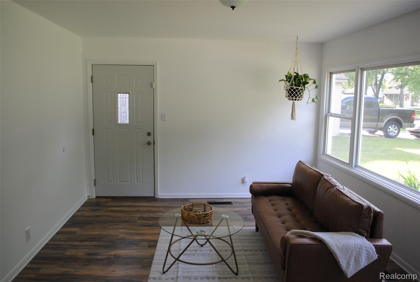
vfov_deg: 48.1
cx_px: 210
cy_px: 141
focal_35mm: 27
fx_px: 316
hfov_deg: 67.3
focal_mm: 18
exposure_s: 1/60
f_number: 4
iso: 200
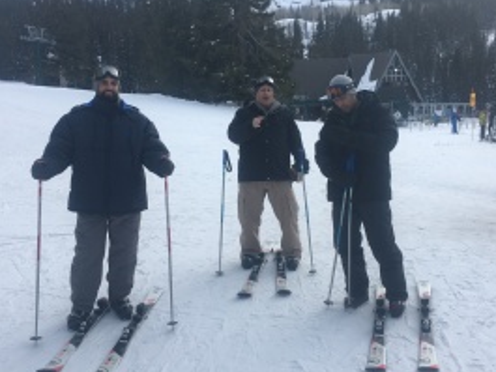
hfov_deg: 46.8
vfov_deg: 36.0
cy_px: 183
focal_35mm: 40
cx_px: 264
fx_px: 573
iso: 25
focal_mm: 4.15
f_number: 2.2
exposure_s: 1/549
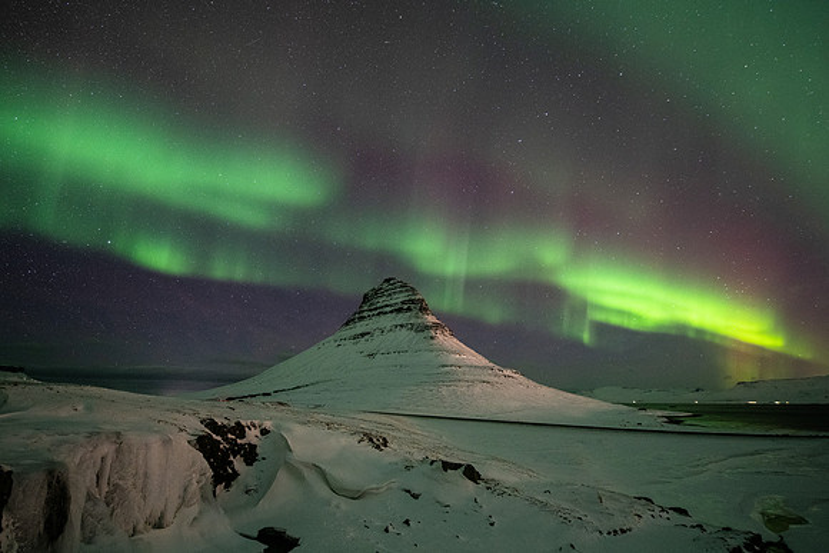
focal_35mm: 17
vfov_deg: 69.6
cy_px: 276
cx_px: 414
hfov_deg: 92.4
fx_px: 398
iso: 2500
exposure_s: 8
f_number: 2.8
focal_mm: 16
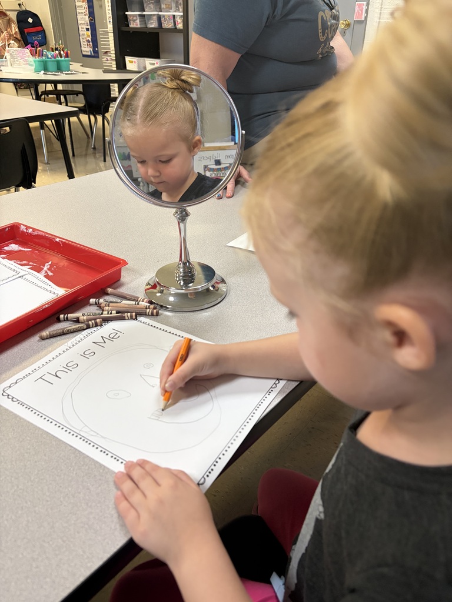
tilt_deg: -30.8
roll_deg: -0.7
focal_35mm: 26
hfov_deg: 53.1
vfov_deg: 67.3
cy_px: 301
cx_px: 226
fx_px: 453
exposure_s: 1/60
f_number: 1.6
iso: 250
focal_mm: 5.96
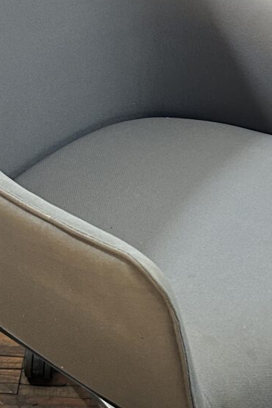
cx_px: 110
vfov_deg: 25.7
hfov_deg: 17.3
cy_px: 229
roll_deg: -3.1
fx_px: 896
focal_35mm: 79
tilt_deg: -33.6
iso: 200
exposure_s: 1/60
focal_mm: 5.7
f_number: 1.5
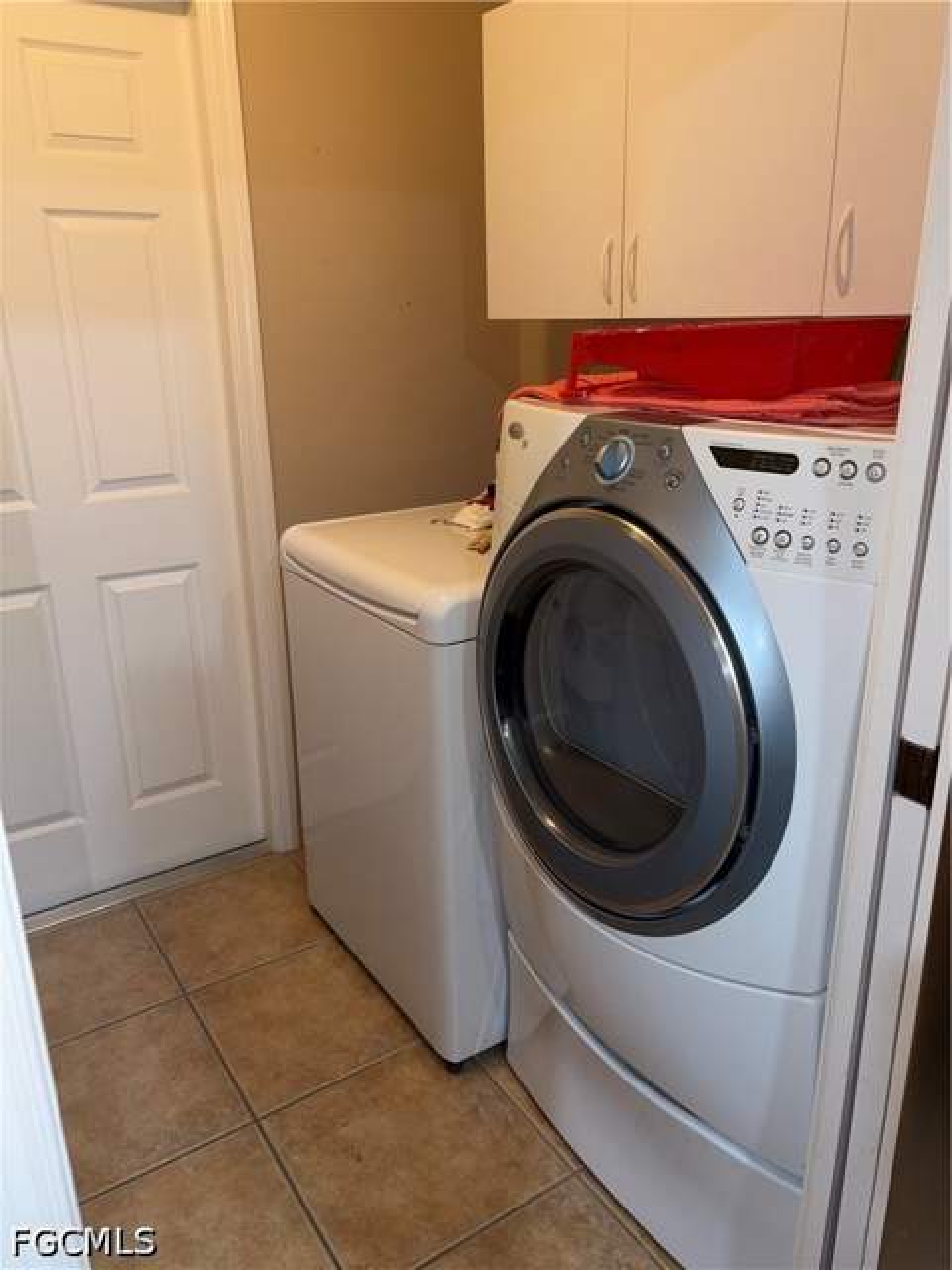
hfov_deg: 53.1
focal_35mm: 26
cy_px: 635
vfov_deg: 67.3
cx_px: 476
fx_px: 953
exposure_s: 1/17
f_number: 1.6
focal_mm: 5.96
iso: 40
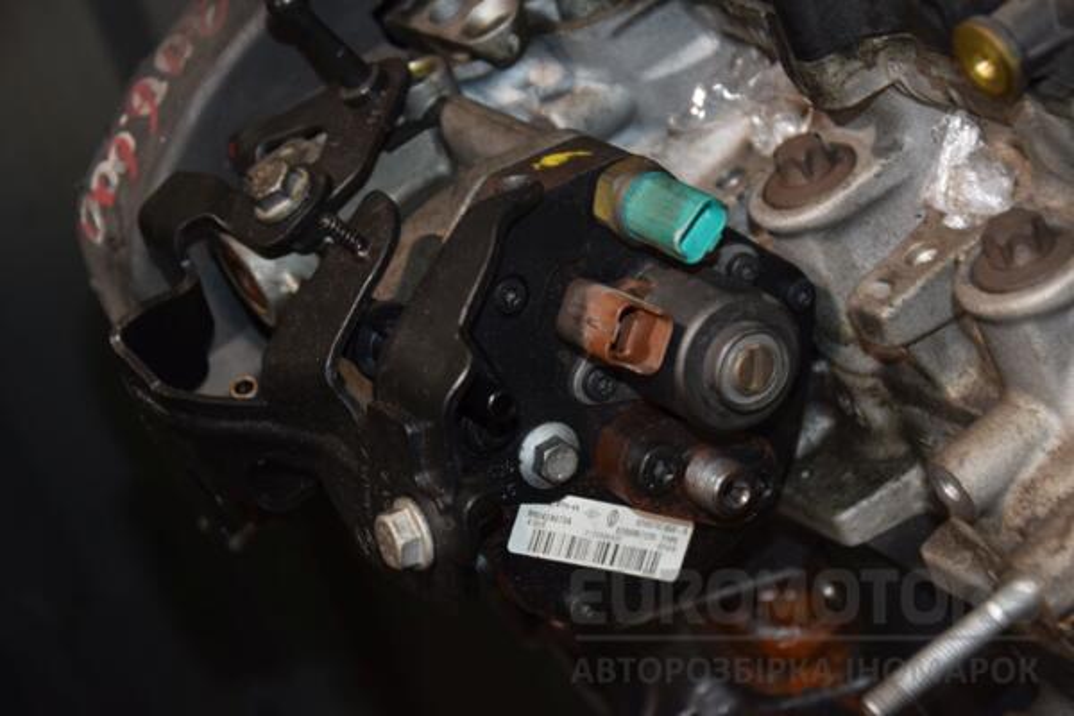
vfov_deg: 13.8
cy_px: 358
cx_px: 537
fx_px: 2953
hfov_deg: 20.6
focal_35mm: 99
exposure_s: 1/60
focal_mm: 66
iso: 800
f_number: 5.3
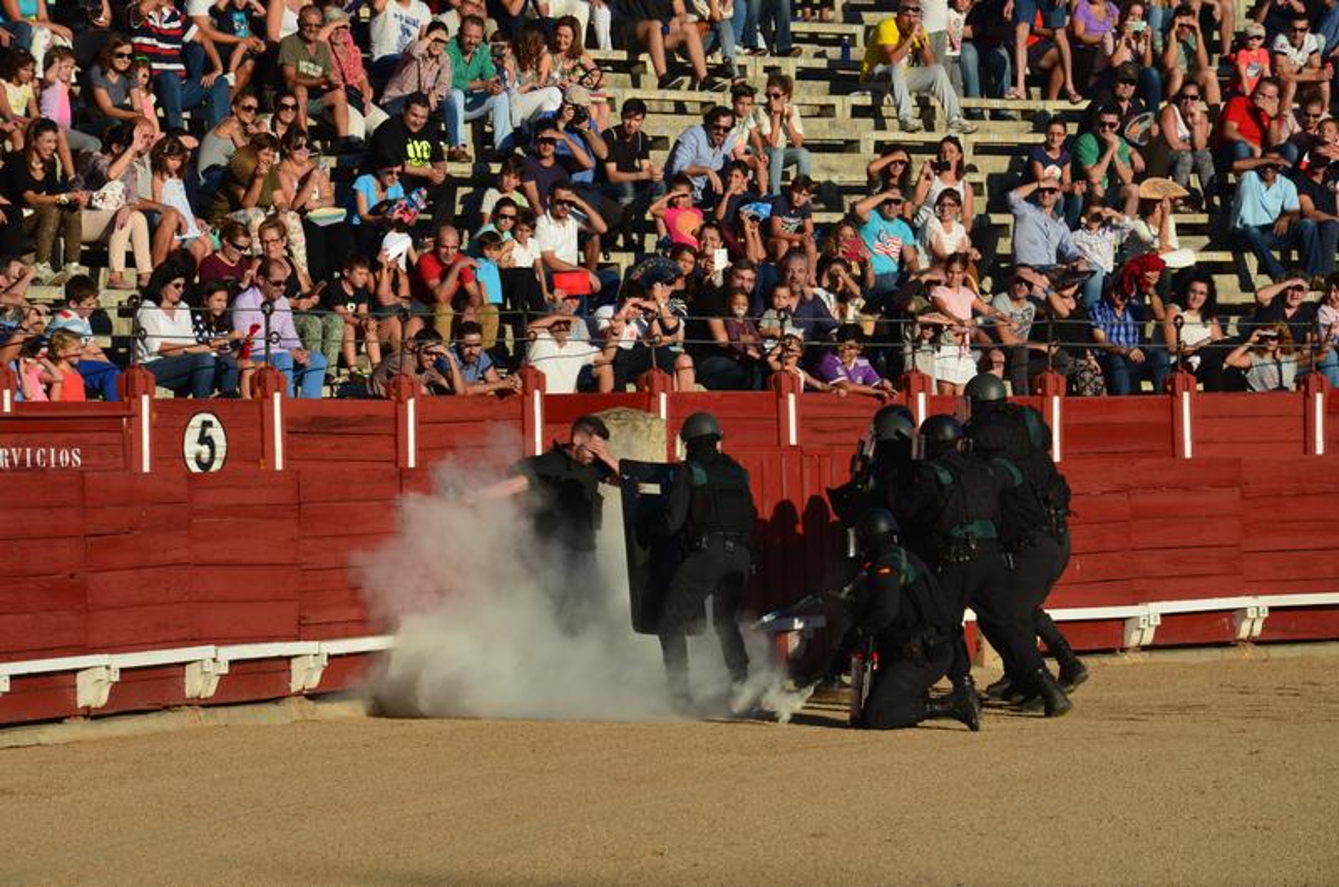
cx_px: 670
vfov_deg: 8.7
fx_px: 5846
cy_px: 444
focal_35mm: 158
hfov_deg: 13.1
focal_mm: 105
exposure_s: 1/250
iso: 250
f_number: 10
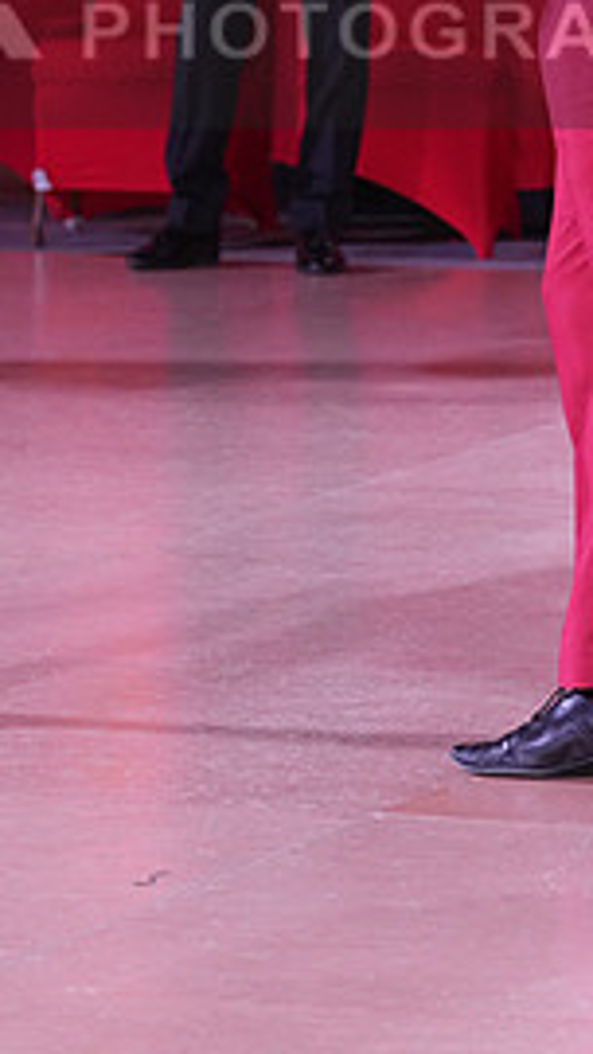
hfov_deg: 4.2
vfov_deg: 7.5
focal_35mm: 288
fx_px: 8046
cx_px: 318
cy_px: 0
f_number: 5
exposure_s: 1/250
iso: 2000
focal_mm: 128
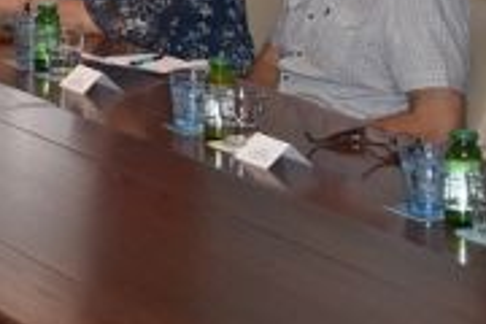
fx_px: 2317
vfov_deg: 7.8
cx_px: -289
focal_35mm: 172
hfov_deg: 11.4
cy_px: -161
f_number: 5.6
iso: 500
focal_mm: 35
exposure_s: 1/125
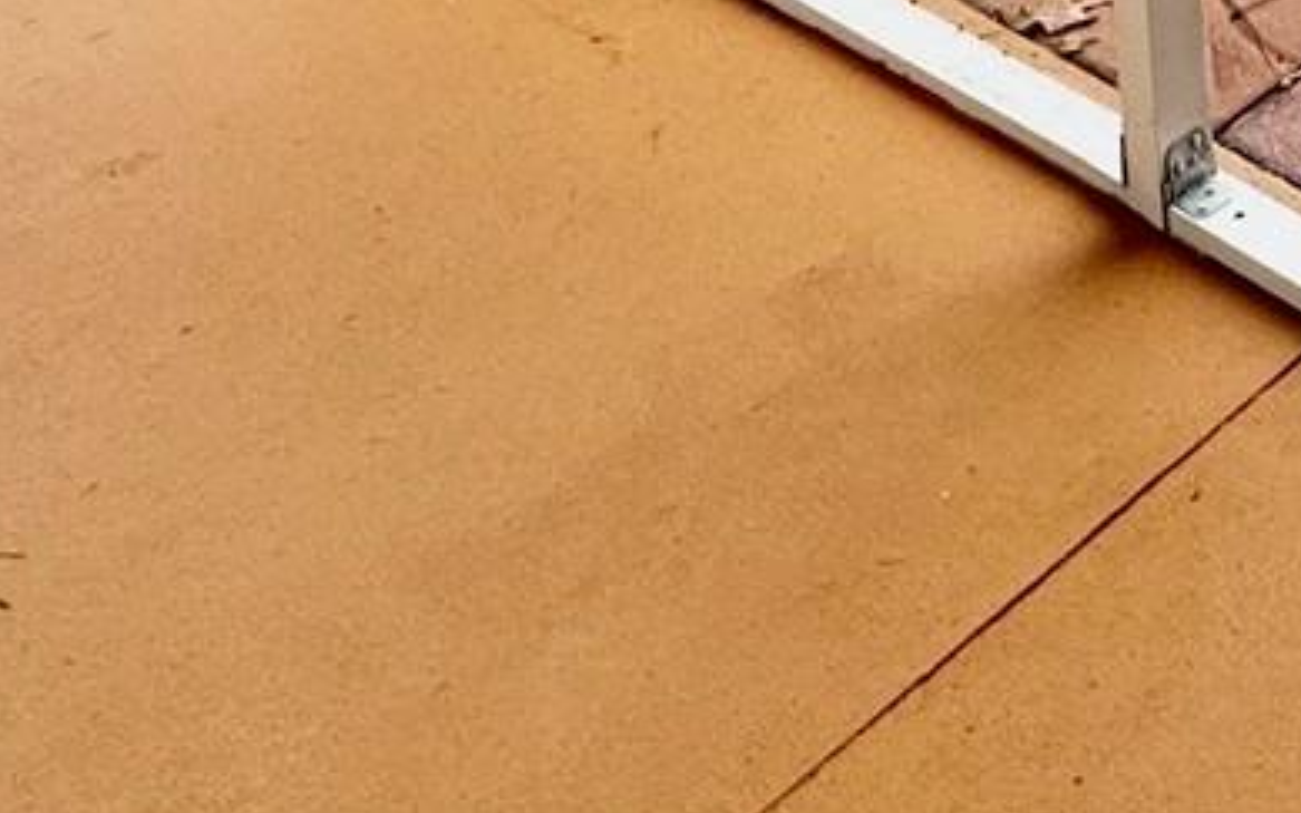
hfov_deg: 22.8
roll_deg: -2.8
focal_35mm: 61
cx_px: 2211
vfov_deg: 14.9
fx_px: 2163
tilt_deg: -10.9
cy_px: -1047
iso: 64
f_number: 2.2
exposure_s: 1/99
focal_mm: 2.22
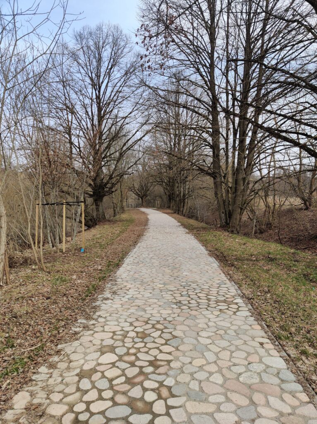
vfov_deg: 65.4
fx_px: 330
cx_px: 158
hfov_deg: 51.3
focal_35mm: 27
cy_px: 212
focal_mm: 4.75
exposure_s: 1/945
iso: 125
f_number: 1.65
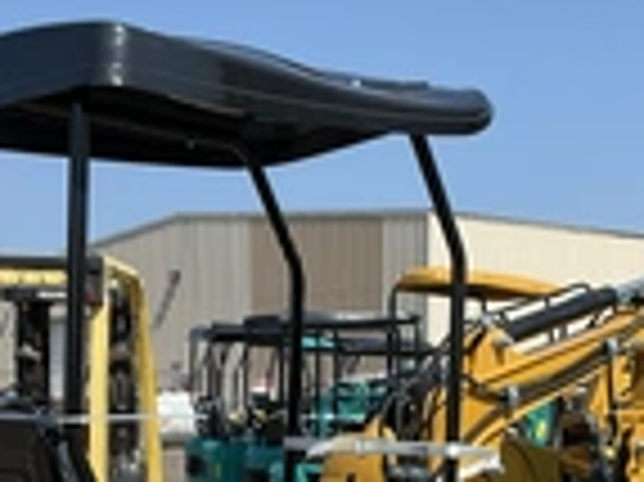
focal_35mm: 81
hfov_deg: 24.1
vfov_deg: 17.3
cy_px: 581
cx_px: 347
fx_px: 1506
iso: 25
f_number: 1.8
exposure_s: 1/1848
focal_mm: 3
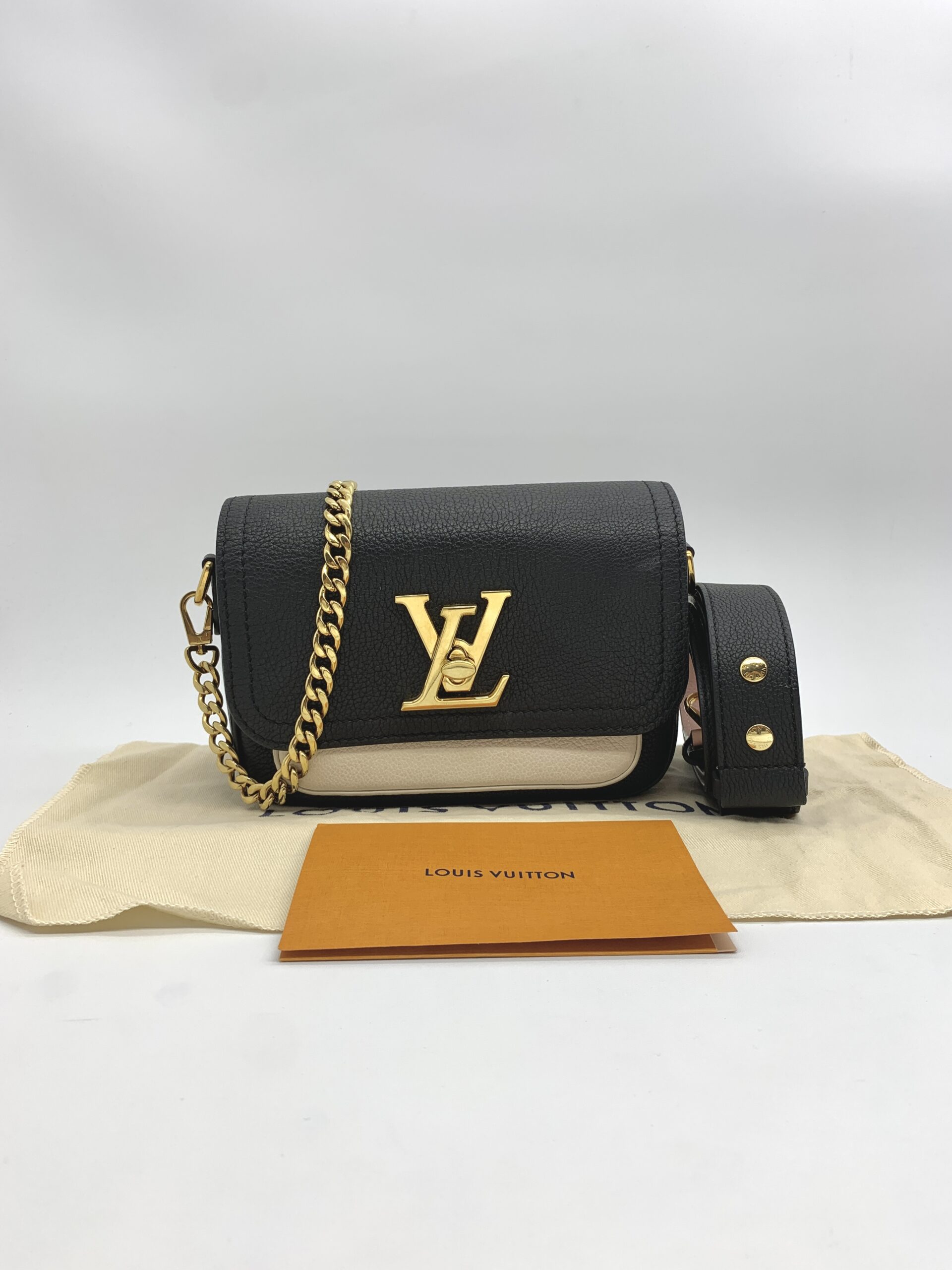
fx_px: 953
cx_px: 476
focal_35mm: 26
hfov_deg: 53.1
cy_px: 635
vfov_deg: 67.3
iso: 25
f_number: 1.8
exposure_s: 1/126
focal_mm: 4.25
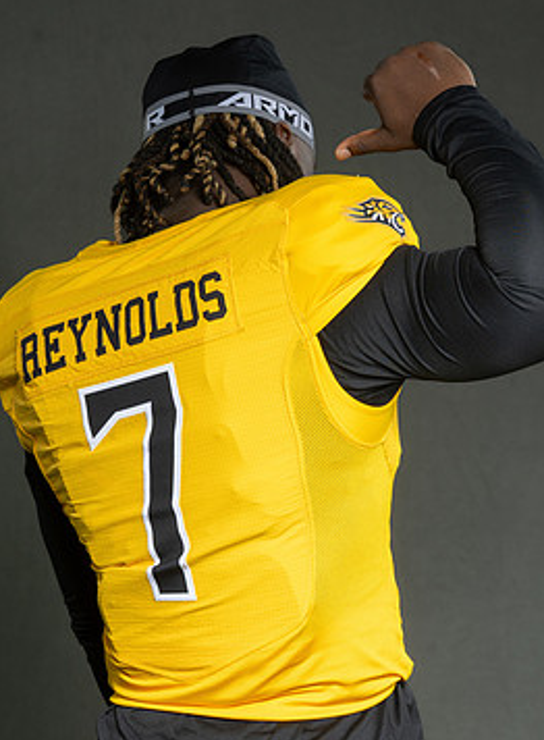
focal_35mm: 145
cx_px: 265
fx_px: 3076
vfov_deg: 13.7
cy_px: 310
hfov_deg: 10.1
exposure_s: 1/200
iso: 200
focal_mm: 79
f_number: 8
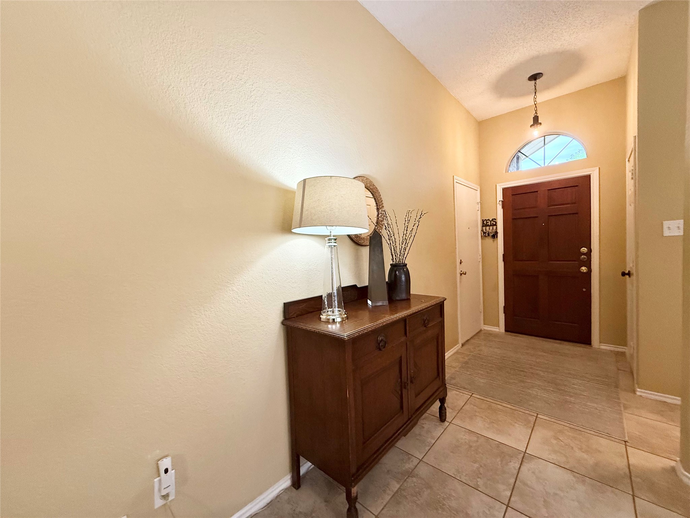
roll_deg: +1.8
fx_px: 279
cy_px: 259
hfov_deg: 102.1
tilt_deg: -1.0
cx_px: 345
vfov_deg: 85.7
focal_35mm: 14
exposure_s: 1/120
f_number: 2.2
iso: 250
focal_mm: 2.22
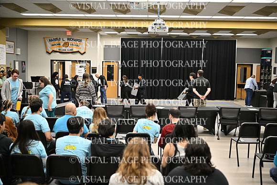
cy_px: 92
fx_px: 269
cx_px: 138
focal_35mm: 35
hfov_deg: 54.4
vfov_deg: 37.9
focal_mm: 35
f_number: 2
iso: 6400
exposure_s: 1/1000
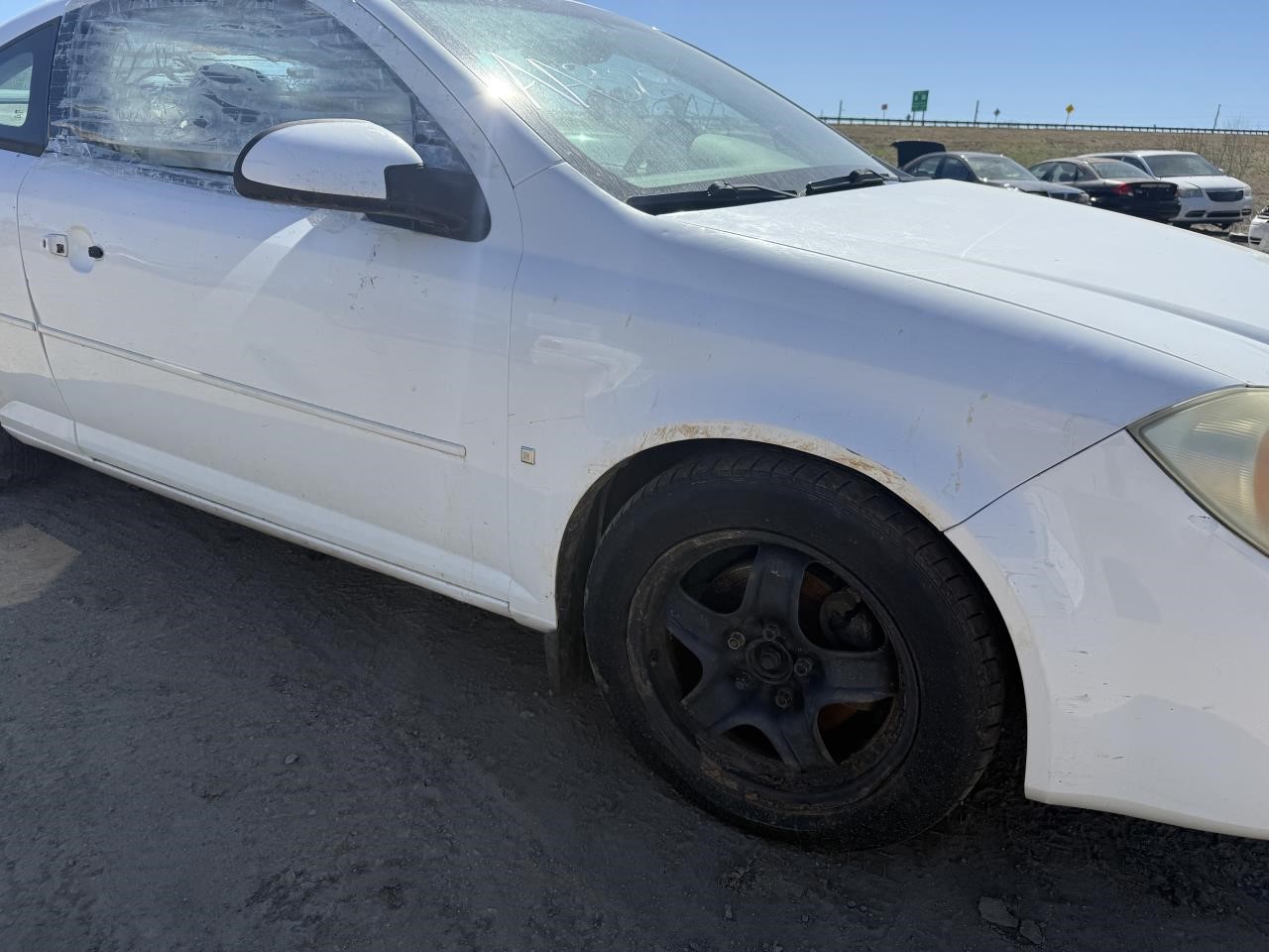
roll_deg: -2.0
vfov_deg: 56.8
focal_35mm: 24
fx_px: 880
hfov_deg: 71.6
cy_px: 476
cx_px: 634
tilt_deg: -18.7
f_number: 1.78
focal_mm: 6.76
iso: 100
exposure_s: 1/4975
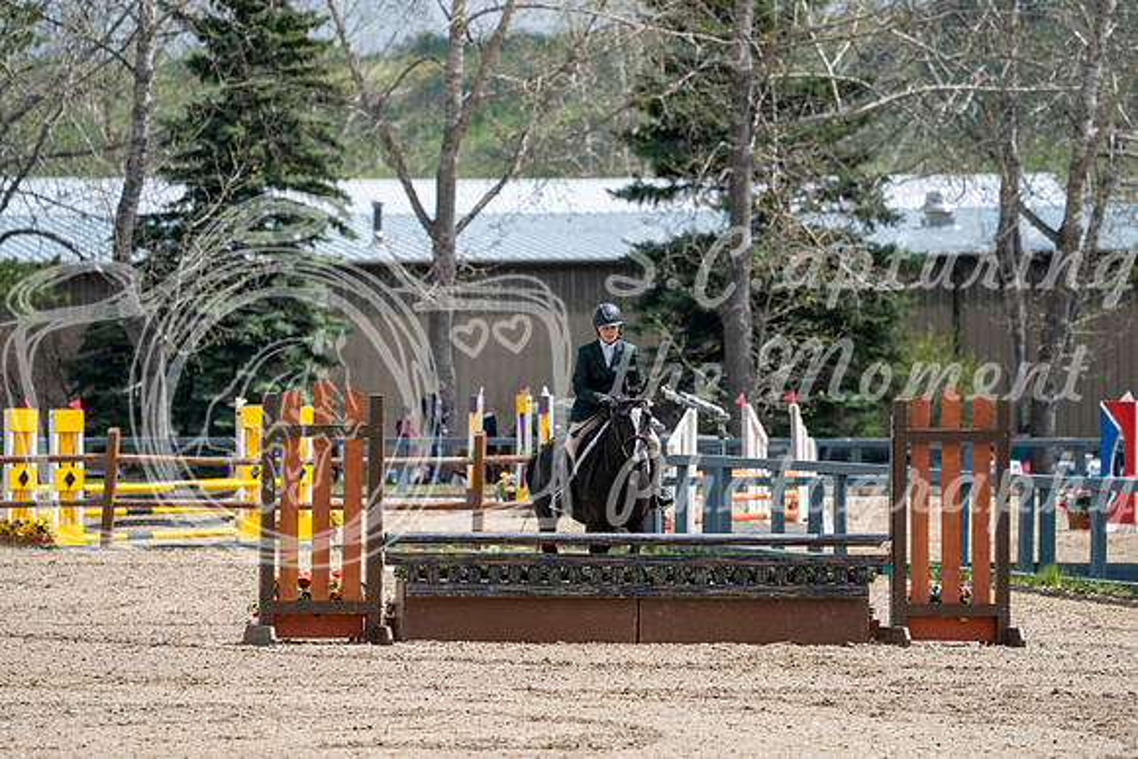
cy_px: 380
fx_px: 8284
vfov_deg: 5.2
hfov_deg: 7.9
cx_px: 569
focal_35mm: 262
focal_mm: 262
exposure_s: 1/400
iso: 100
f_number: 5.6
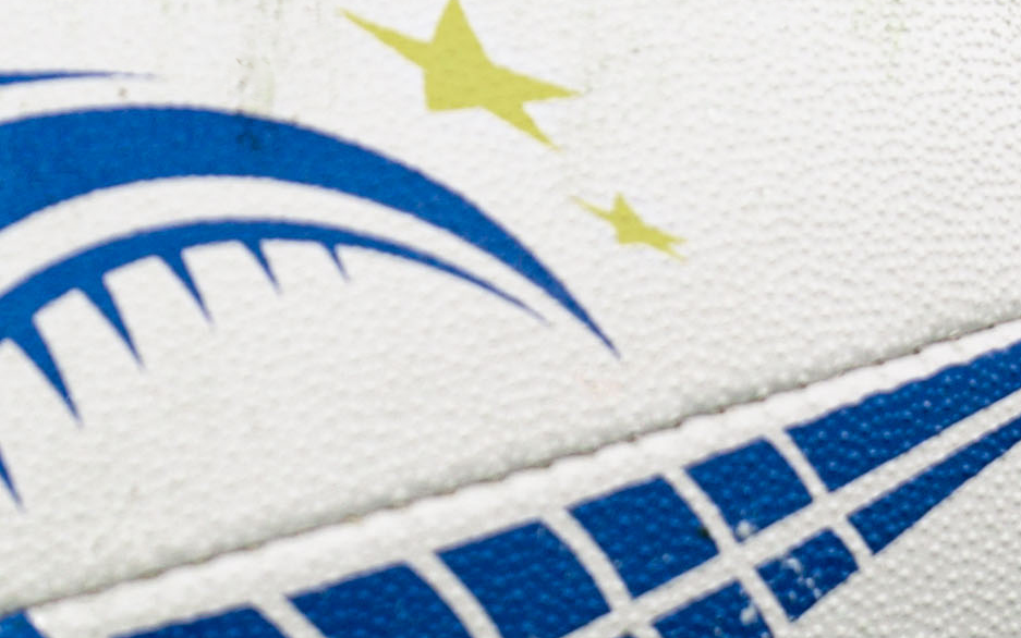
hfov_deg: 2.7
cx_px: 1125
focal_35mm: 792
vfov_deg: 1.7
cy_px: -727
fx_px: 22038
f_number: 4
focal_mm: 103.9
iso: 400
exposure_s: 1/160
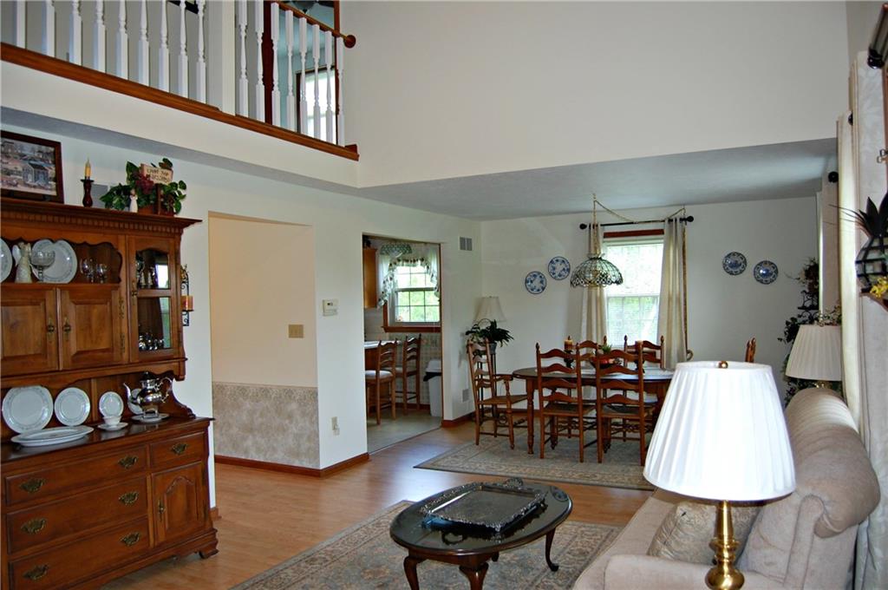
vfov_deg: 47.8
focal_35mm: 27
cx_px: 444
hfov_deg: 67.4
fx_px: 665
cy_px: 295
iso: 400
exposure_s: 1/80
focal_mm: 18
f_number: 3.5
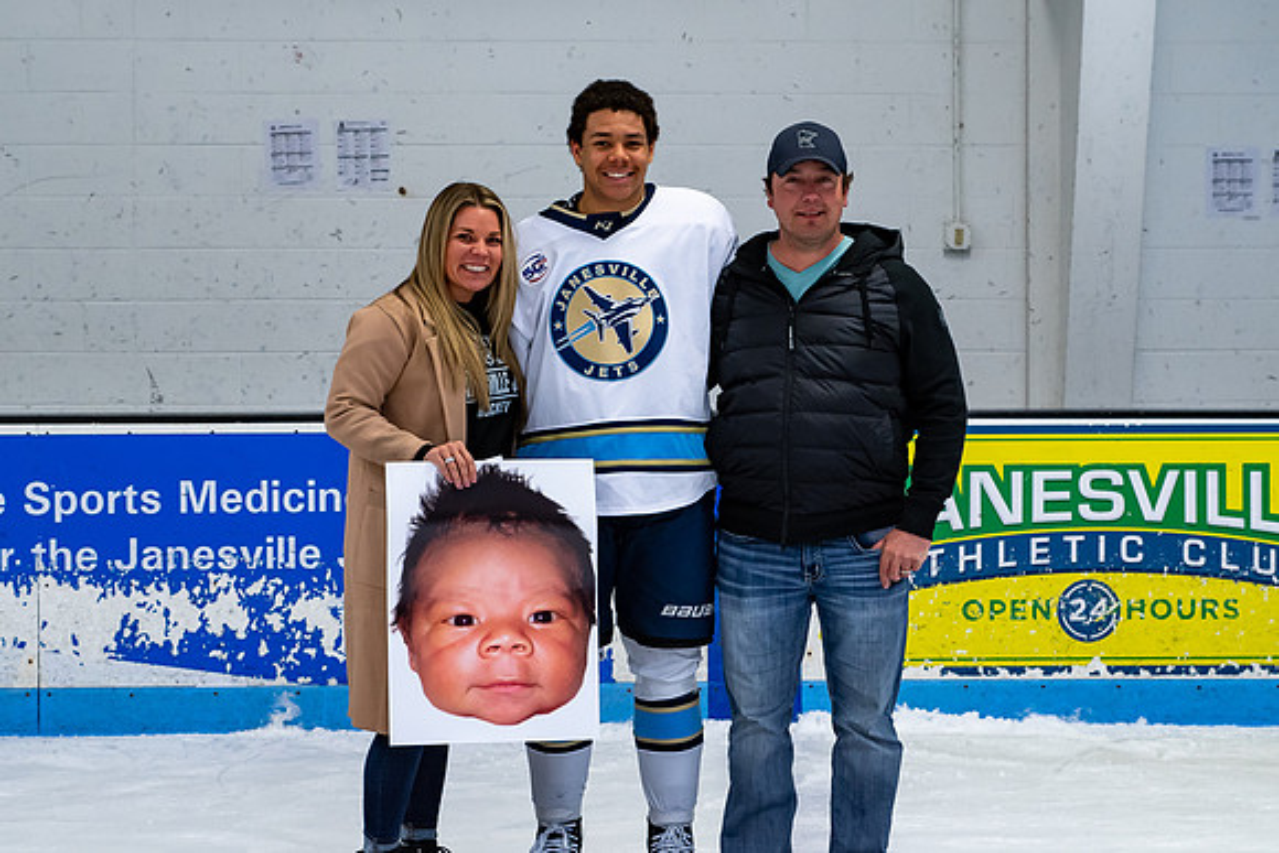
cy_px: 386
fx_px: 3274
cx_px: 623
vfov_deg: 14.8
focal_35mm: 92
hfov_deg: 22.1
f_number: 4.5
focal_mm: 48
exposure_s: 1/250
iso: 500
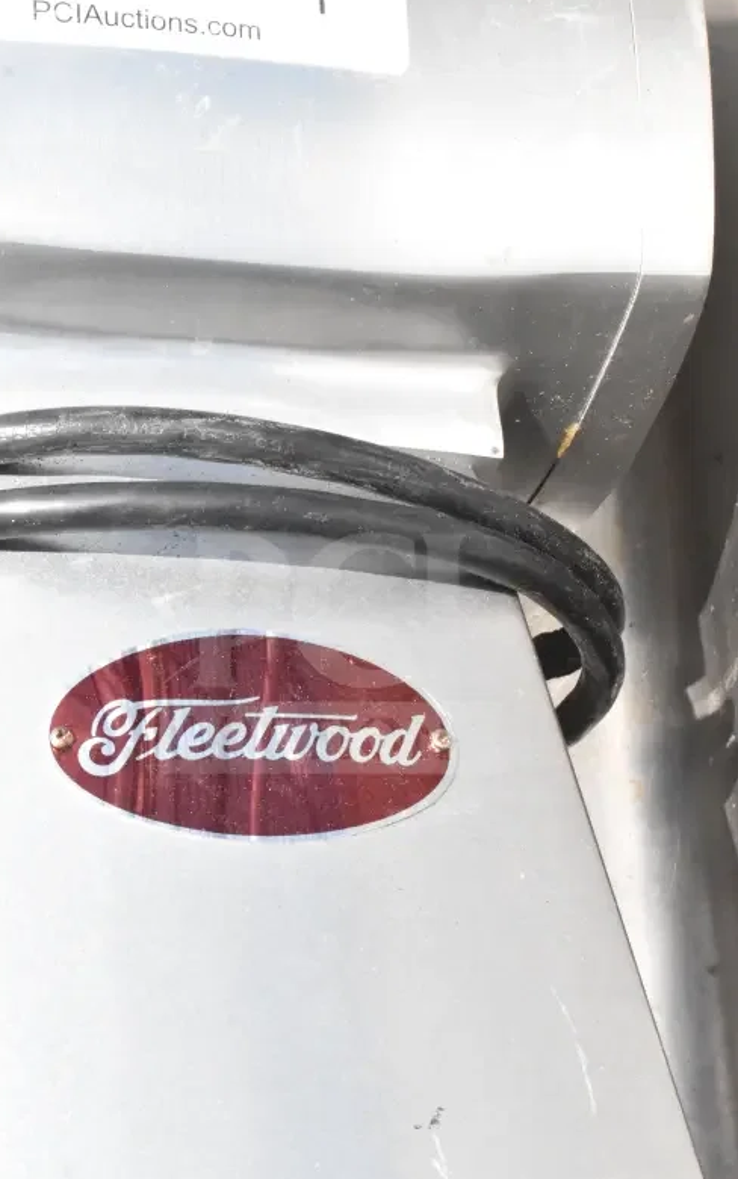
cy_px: 654
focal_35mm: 99
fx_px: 3171
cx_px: 328
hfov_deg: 13.3
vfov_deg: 21.1
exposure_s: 1/1600
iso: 6400
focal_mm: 55
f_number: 20
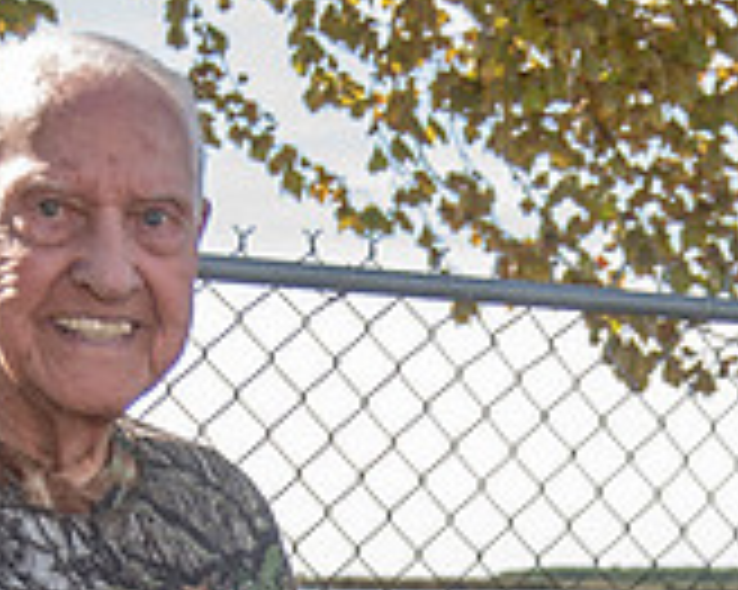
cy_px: 844
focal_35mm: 116
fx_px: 2532
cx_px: 630
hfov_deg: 16.4
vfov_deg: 12.7
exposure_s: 1/200
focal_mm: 35
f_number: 5.6
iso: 125
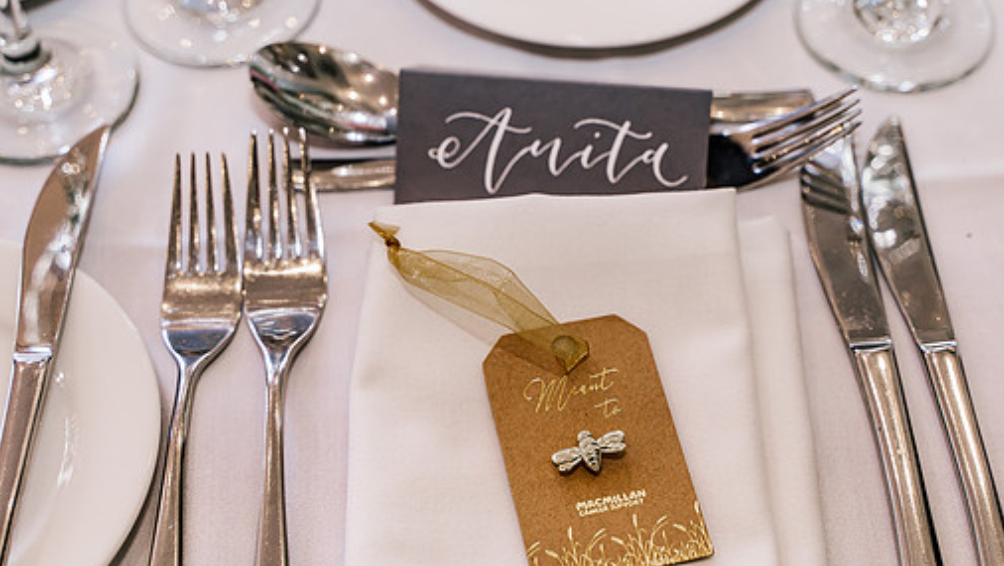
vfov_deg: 20.0
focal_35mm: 60
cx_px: 538
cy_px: 341
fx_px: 1598
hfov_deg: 34.9
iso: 640
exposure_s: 1/250
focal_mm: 50
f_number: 4
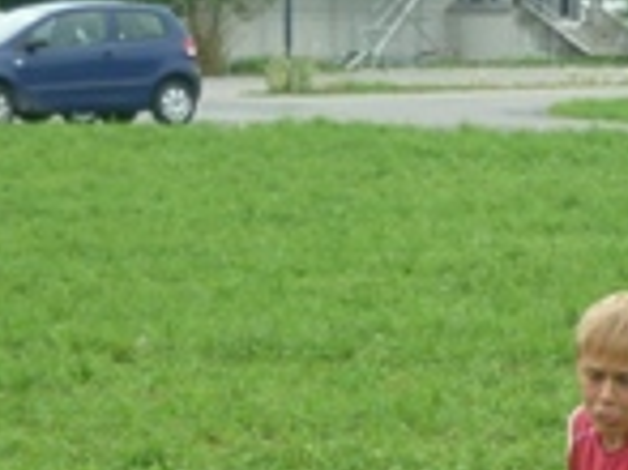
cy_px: 585
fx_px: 4151
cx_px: 491
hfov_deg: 8.6
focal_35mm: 229
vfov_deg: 6.4
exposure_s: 1/250
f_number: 3
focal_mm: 6.9
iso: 80
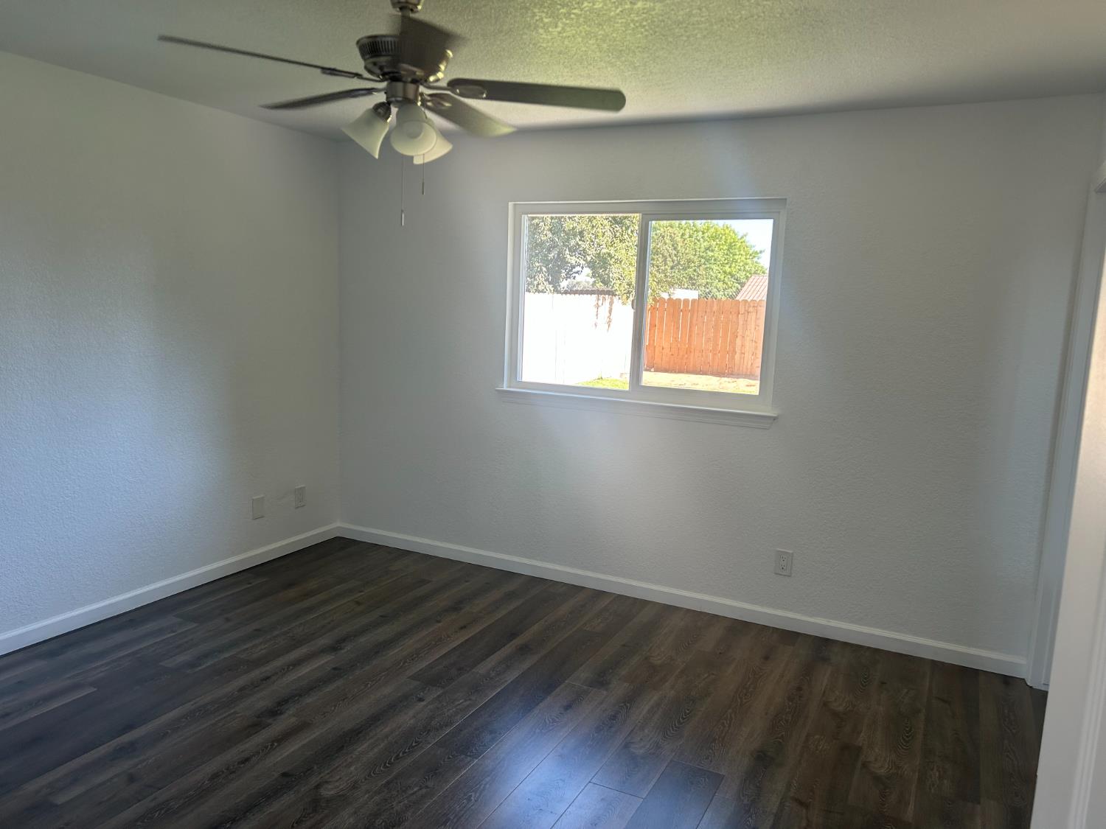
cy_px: 414
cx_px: 553
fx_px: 831
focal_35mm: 26
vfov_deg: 53.1
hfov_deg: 67.3
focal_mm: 5.7
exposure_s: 1/121
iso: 64
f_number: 1.5
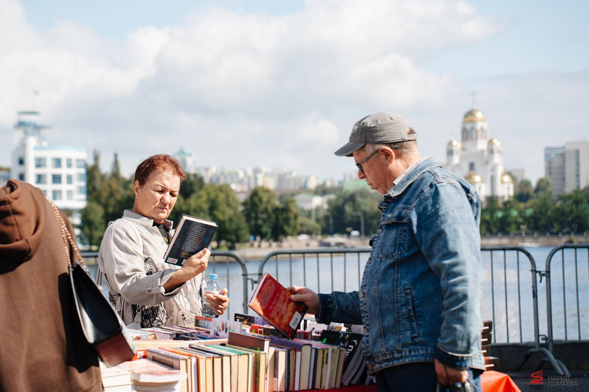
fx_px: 1401
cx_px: 259
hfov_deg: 23.7
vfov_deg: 16.0
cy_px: 196
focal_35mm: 86
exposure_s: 1/500
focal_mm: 75
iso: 160
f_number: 4
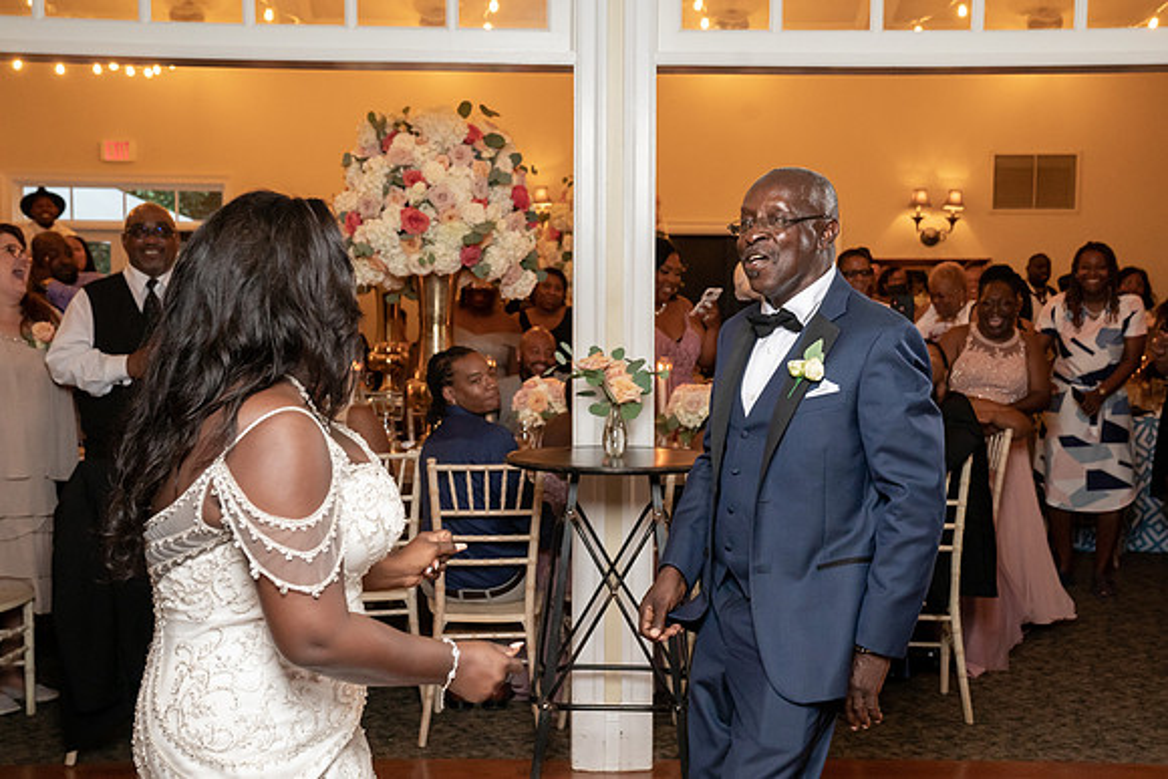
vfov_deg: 29.6
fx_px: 1473
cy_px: 390
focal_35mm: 45
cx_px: 584
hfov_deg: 43.3
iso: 4000
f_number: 5.6
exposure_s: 1/200
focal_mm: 42
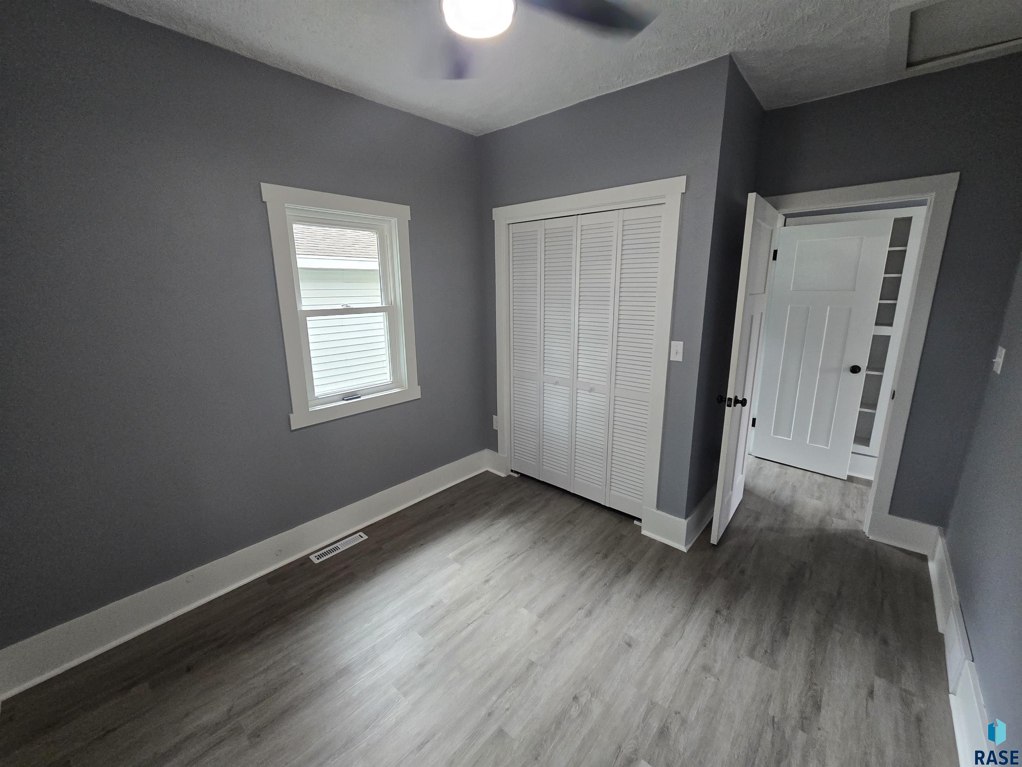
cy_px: 384
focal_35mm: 13
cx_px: 511
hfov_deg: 106.2
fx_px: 384
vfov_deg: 89.9
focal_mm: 2.2
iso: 400
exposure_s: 1/60
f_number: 2.2
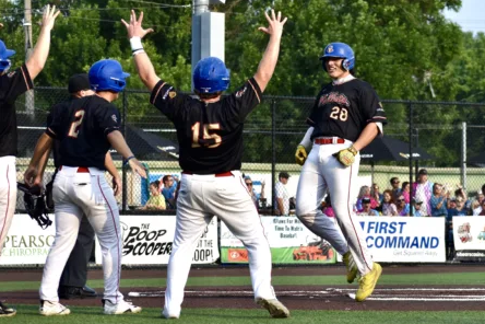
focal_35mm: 140
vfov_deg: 9.8
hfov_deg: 14.7
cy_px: 163
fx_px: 1886
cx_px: 245
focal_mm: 92
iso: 400
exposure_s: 1/1600
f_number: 5.6
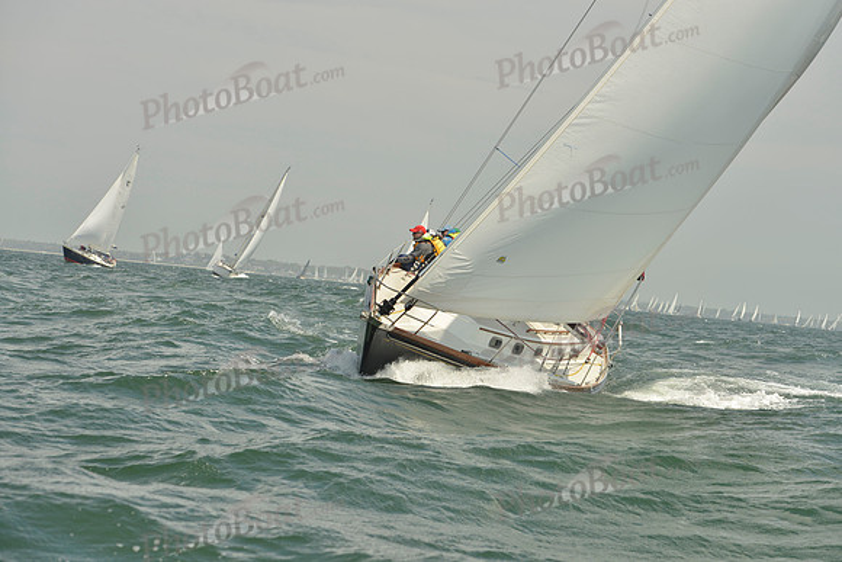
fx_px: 1988
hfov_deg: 23.9
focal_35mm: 85
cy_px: 281
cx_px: 421
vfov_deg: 16.1
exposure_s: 1/1250
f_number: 7.1
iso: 200
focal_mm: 85
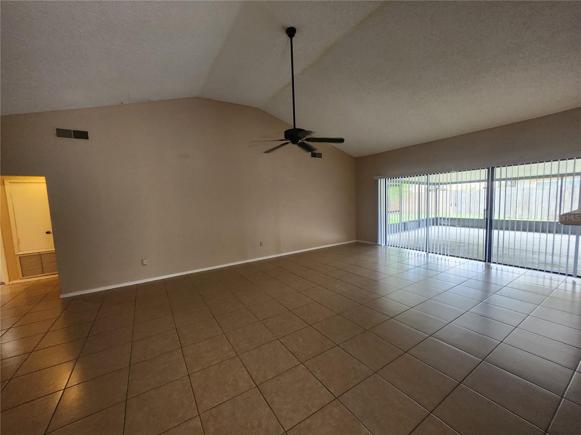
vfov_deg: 89.9
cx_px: 290
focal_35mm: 13
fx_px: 218
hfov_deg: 106.2
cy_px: 218
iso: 400
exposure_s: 1/60
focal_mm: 1.74
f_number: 2.2
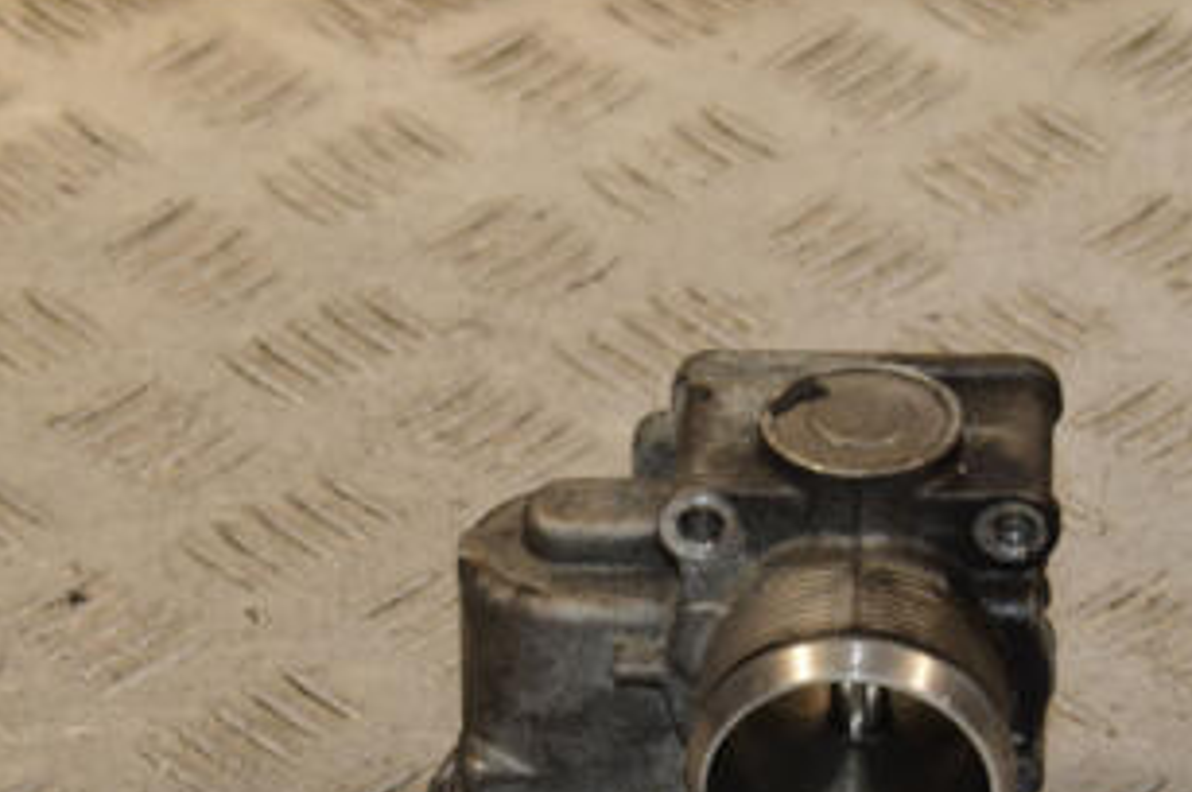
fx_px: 6020
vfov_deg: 7.5
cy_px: 753
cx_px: 660
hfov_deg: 11.3
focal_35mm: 182
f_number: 8
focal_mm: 62
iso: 800
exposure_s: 1/200
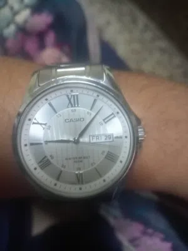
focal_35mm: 27
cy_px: 126
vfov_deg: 65.4
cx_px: 94
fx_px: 196
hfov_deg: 51.3
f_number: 1.8
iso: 2876
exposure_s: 1/16.7
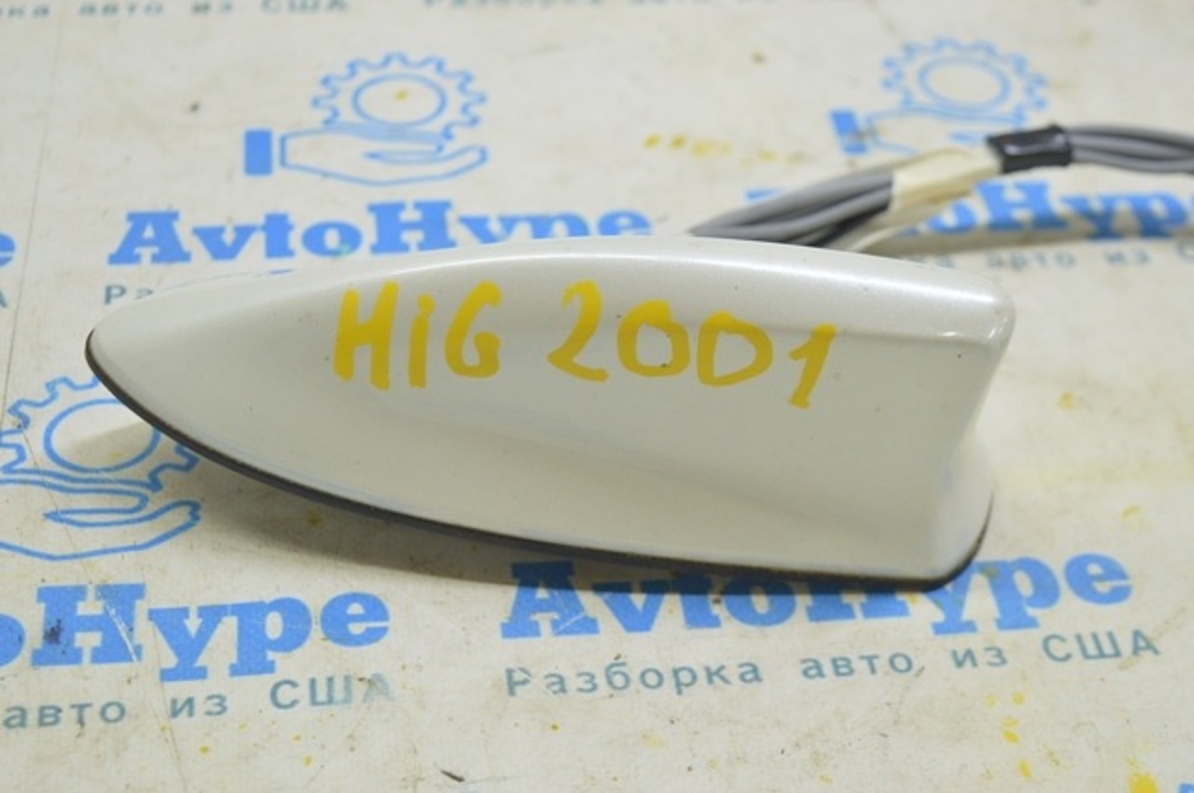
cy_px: 396
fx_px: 2236
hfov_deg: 29.9
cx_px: 597
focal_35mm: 68
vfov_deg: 20.1
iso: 400
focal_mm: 45
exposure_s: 1/20
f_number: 5.6
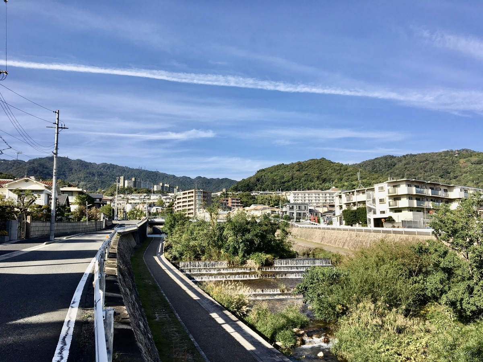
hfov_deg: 61.7
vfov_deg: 48.2
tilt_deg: +7.6
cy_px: 181
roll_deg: +0.6
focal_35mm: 29
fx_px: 405
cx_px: 242
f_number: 2.2
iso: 25
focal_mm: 4.15
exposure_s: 1/1282
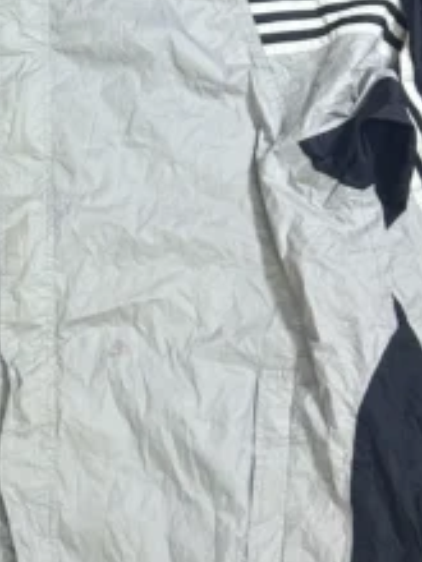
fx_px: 1024
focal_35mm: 63
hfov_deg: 22.5
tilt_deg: -61.4
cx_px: 10
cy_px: 190
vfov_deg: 30.5
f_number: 1.5
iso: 125
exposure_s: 1/50
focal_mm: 5.7
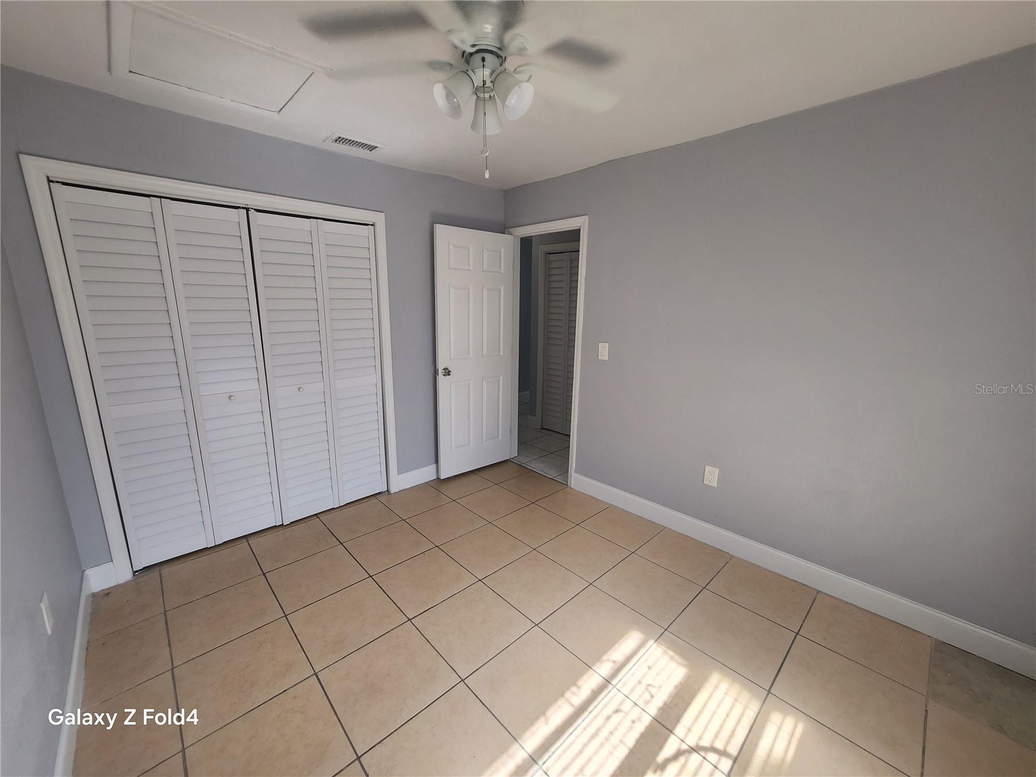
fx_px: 389
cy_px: 388
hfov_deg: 106.2
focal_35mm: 13
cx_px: 518
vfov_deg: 89.9
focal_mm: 1.74
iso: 40
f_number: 2.2
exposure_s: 1/120
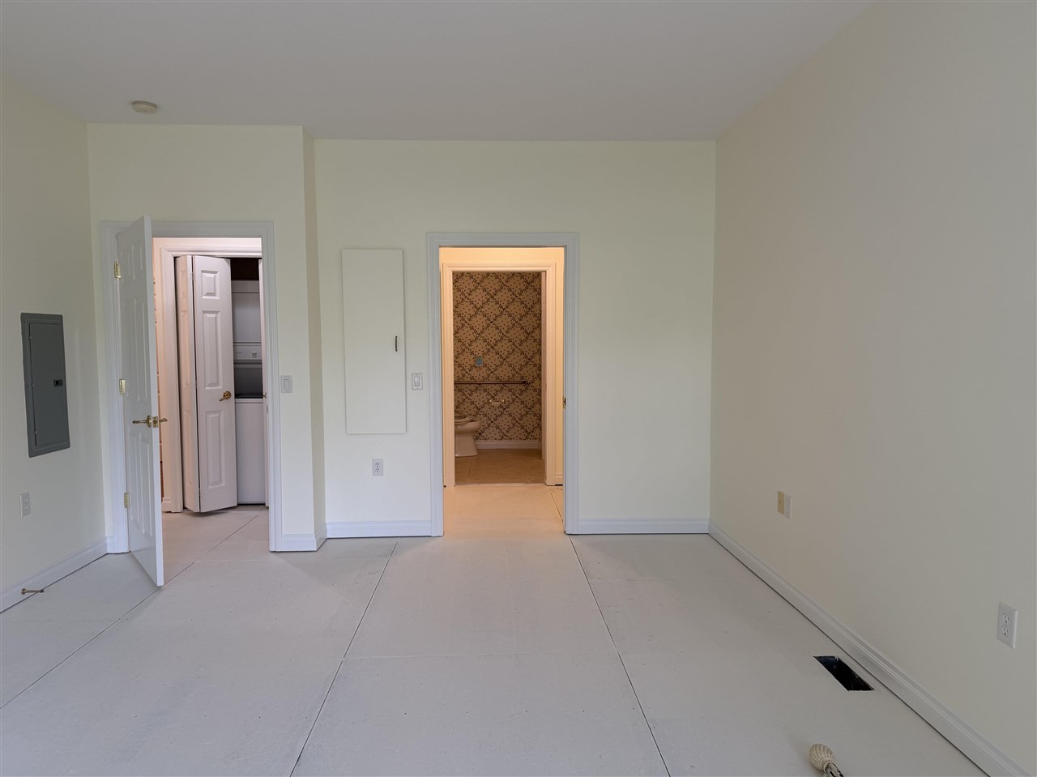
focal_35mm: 24
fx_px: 719
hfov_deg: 71.6
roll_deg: +0.4
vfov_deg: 56.8
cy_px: 388
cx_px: 518
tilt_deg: -3.8
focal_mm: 6.76
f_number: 1.78
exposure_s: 1/120
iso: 100
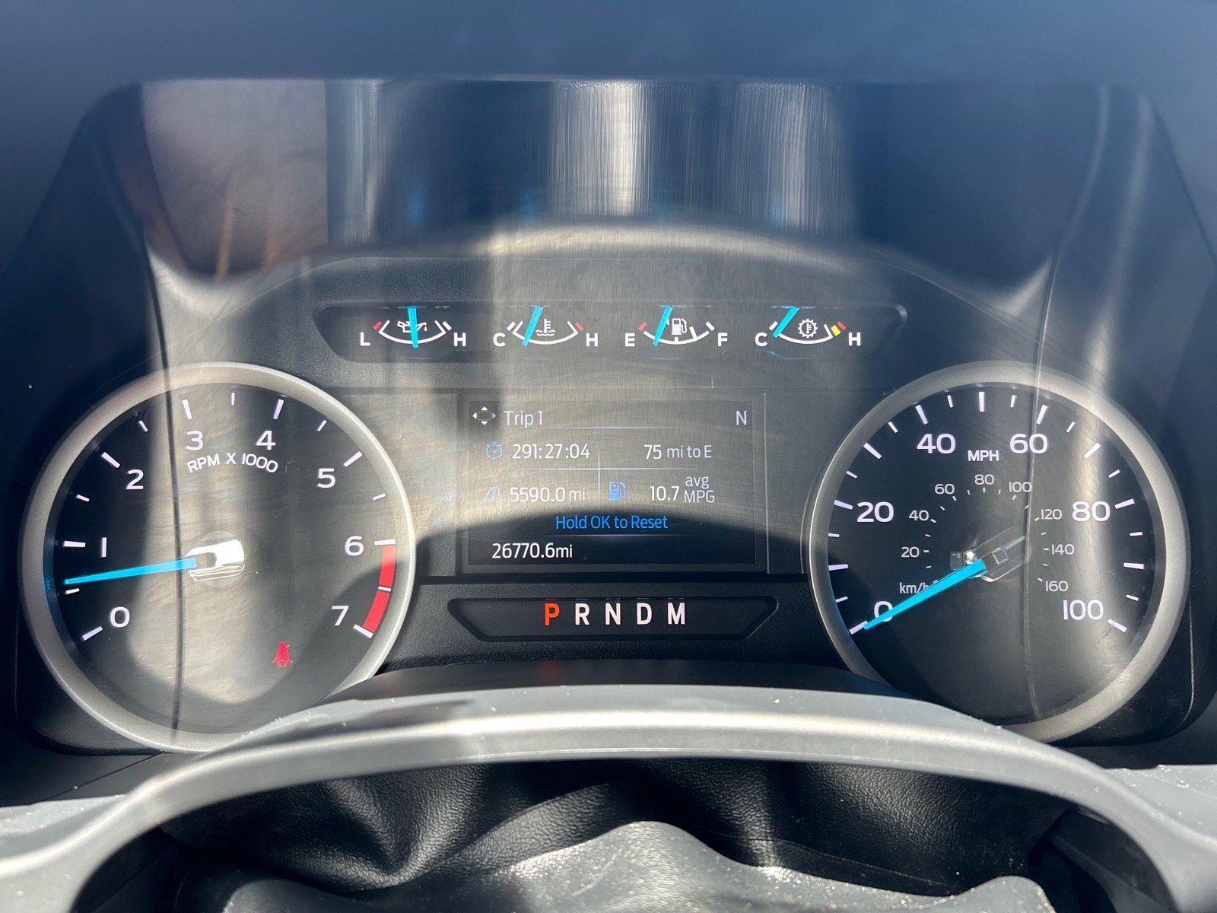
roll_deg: +1.0
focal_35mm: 26
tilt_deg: -19.3
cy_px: 456
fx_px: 914
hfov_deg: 67.3
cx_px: 608
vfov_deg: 53.1
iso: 64
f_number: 1.5
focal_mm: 5.7
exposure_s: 1/121
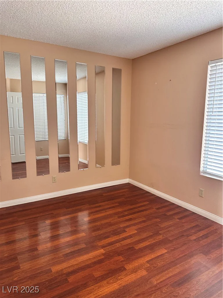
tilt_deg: -7.1
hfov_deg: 56.8
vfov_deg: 71.6
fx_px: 206
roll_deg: -0.1
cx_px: 112
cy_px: 149
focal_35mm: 24
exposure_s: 1/60
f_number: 1.78
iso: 250
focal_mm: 6.86
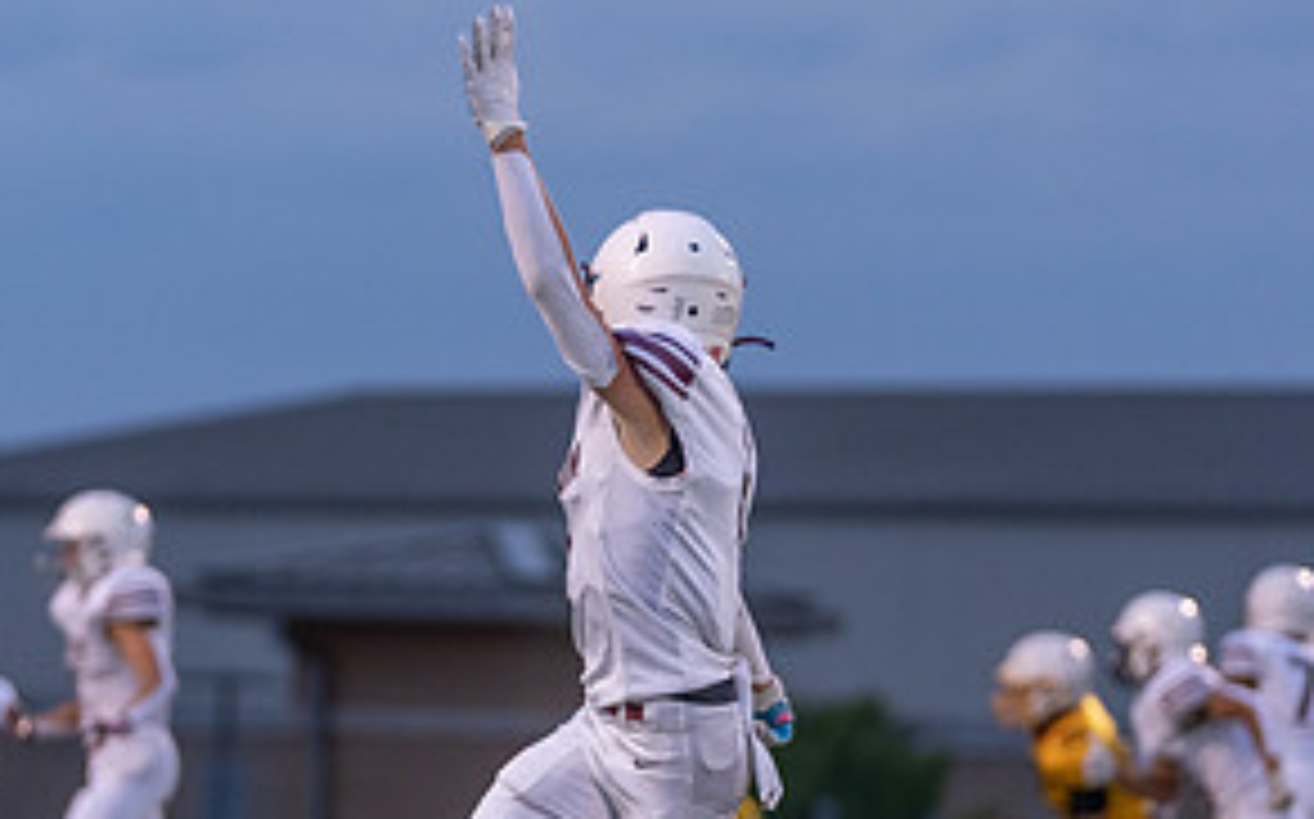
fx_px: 10878
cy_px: 619
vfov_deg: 4.3
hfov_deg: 6.9
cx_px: 626
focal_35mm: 304
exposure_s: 1/1250
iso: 2000
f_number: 2.8
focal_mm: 150
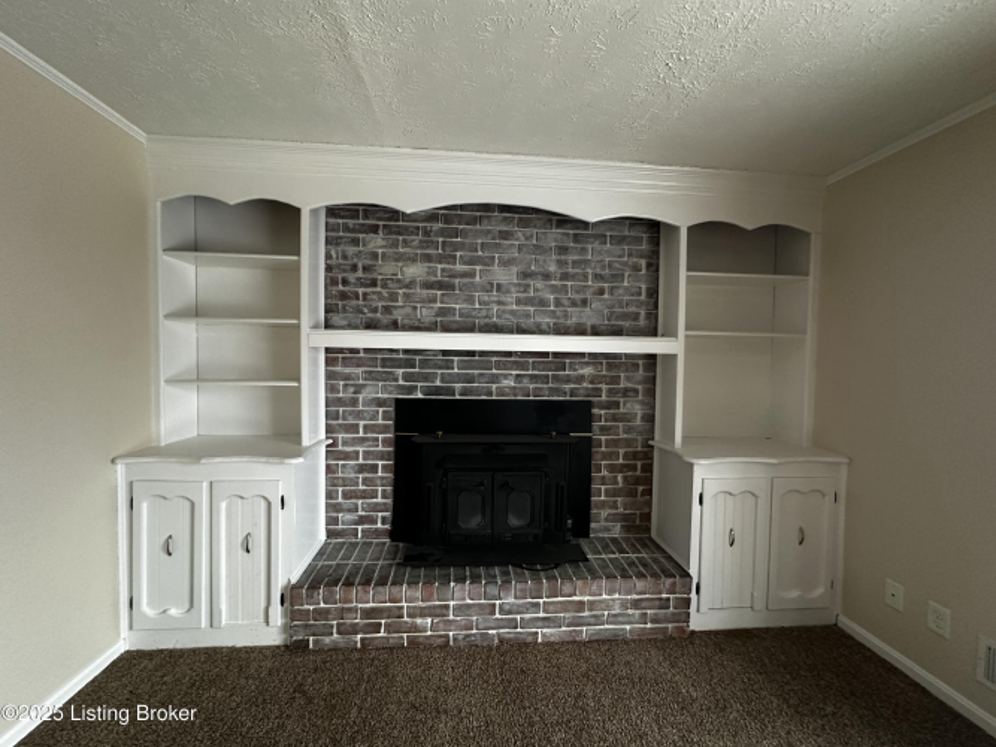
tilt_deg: -1.9
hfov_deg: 102.1
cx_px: 498
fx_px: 403
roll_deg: -0.2
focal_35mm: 14
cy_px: 374
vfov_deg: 85.7
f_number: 2.2
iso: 320
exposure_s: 1/60
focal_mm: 2.22
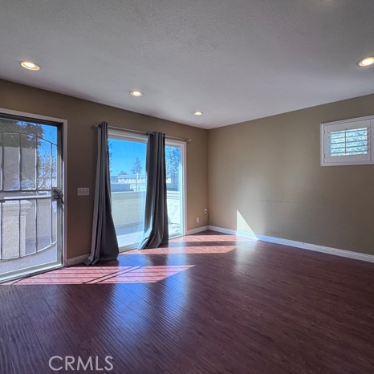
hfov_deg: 83.8
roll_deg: +0.1
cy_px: 183
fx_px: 208
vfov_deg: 84.0
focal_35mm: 17
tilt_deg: -0.3
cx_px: 204
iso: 40
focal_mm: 2.22
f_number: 2.2
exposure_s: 1/209
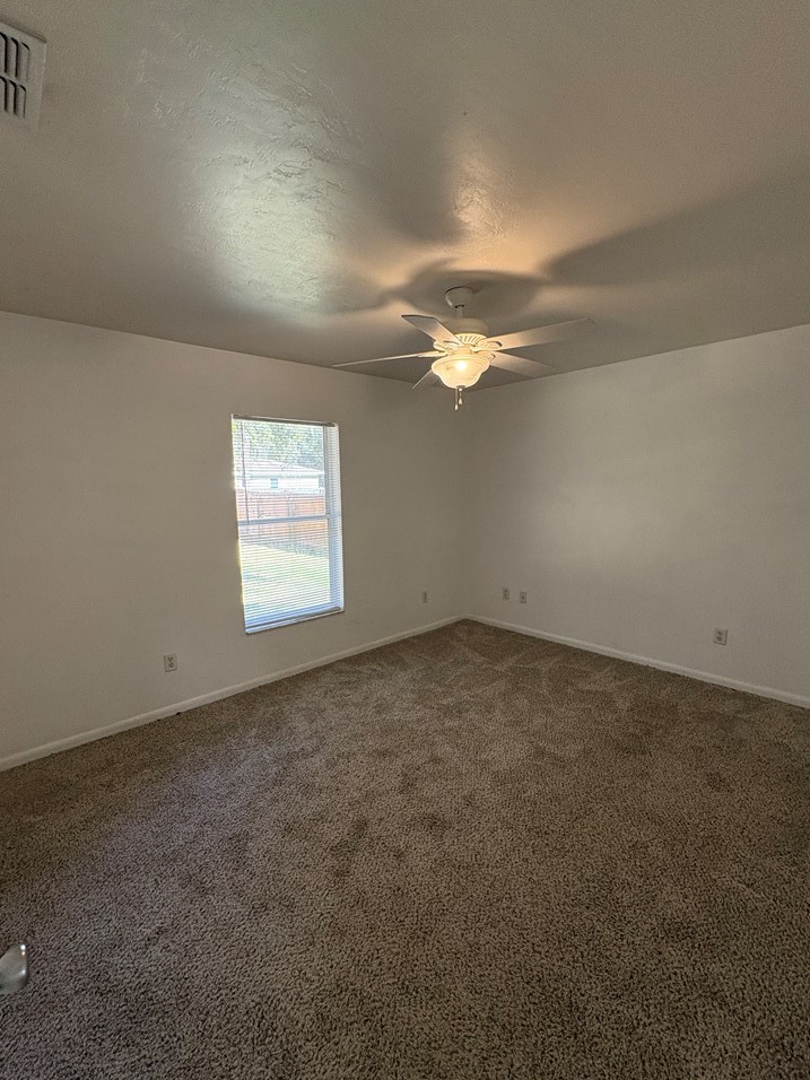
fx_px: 468
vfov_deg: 98.2
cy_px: 547
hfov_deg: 81.7
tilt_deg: -6.1
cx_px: 380
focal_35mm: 15
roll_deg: +0.7
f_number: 2.2
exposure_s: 1/82
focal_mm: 2.22
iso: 200
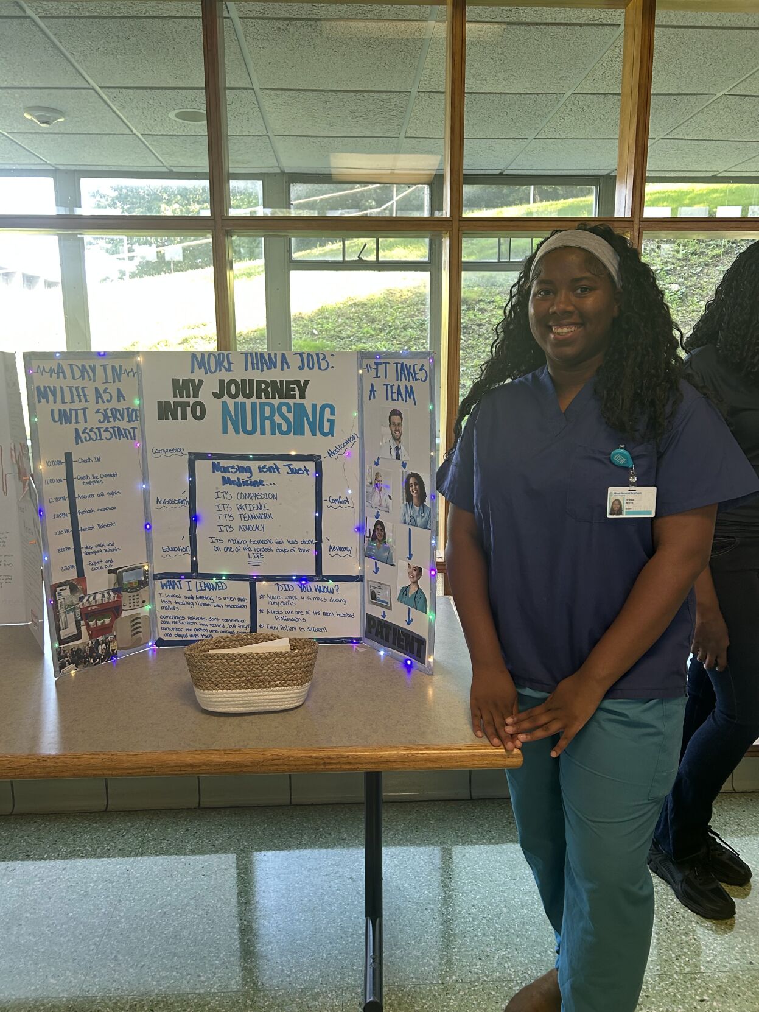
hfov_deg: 53.1
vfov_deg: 67.3
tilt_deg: -10.7
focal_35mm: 26
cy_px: 506
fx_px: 760
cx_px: 380
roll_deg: -1.1
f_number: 1.5
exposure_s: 1/60
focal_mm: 5.7
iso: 200
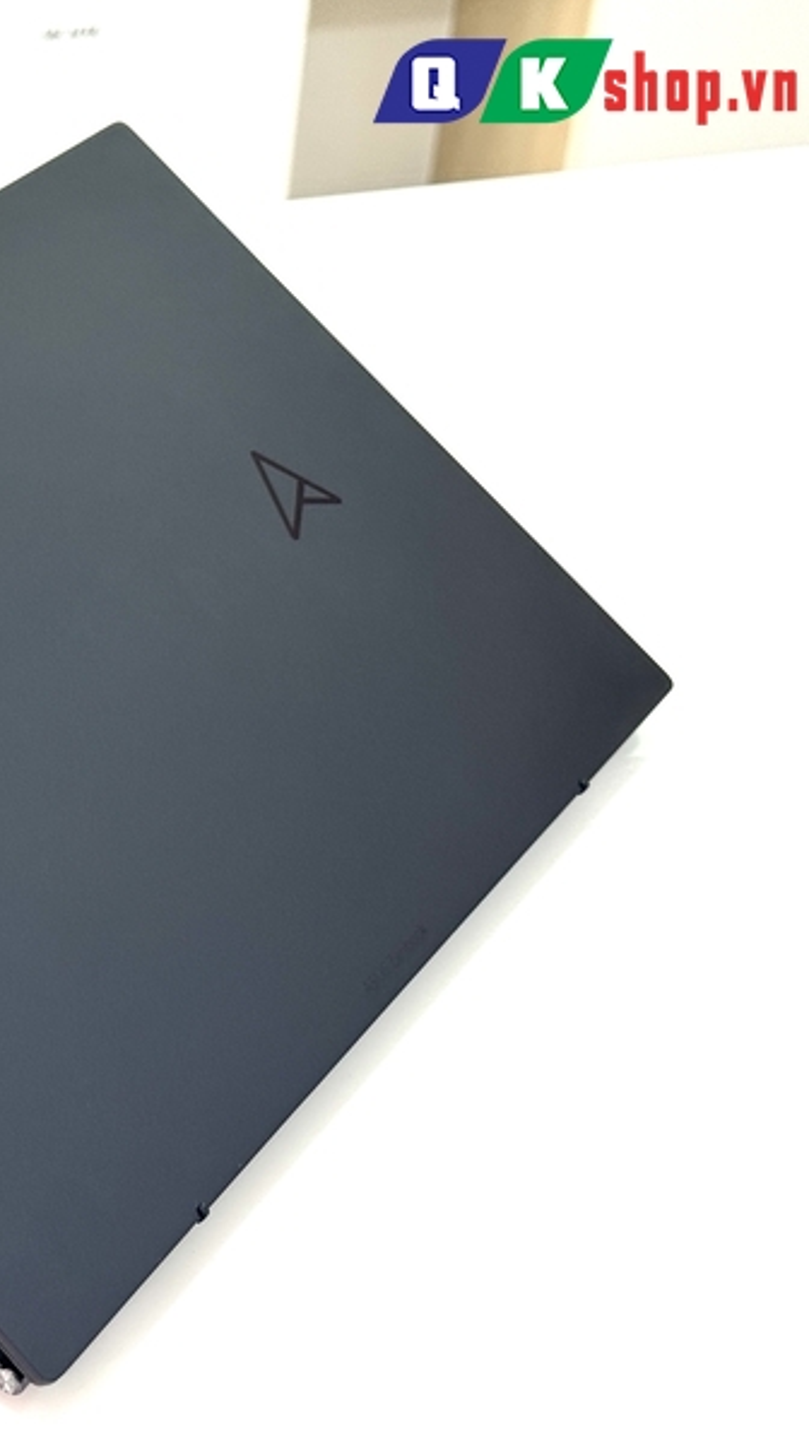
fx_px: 2672
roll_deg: +0.0
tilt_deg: -35.4
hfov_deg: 16.7
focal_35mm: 70
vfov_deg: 30.2
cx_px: -87
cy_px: 720
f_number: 1.78
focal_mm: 6.76
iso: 50
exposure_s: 1/121
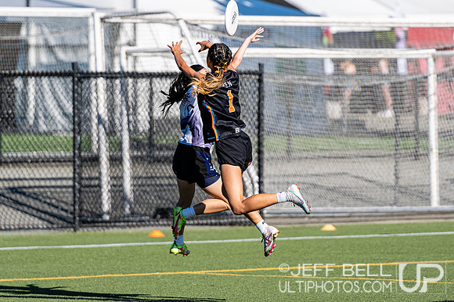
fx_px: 4675
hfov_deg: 5.6
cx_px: 243
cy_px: 143
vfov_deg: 3.7
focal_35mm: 371
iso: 100
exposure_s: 1/1600
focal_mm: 200
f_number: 3.2
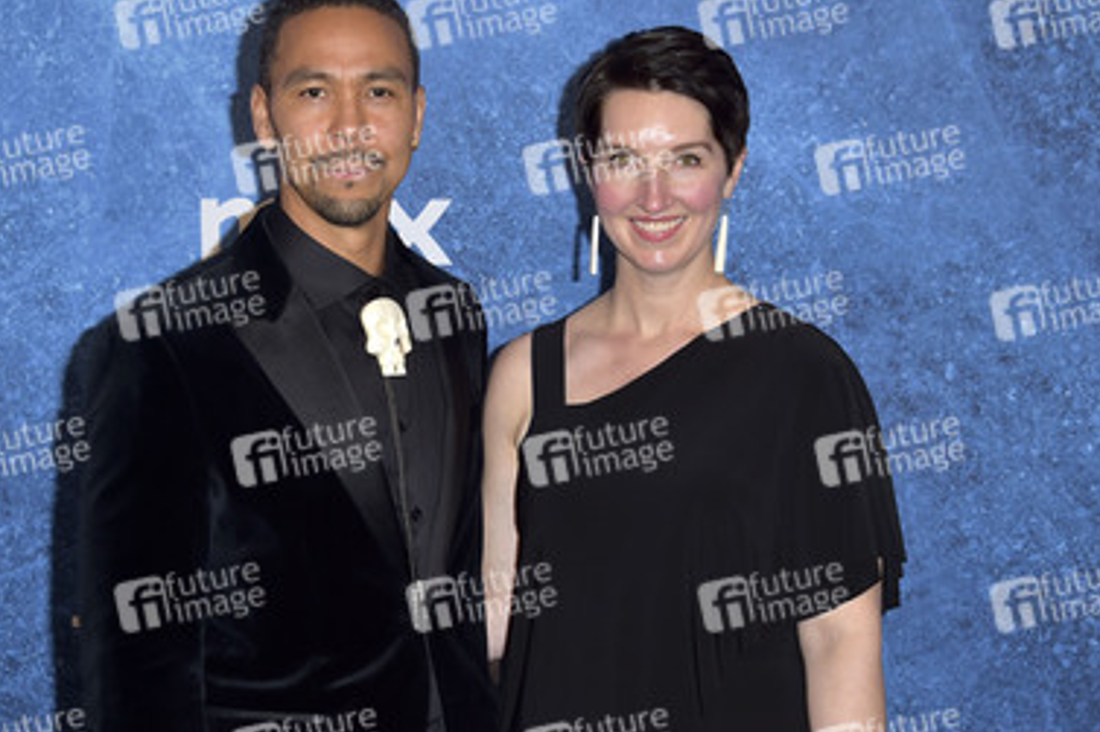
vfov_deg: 14.0
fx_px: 2993
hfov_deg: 20.8
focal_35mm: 98
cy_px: 379
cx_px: 519
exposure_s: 1/250
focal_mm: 82
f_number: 6.3
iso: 320
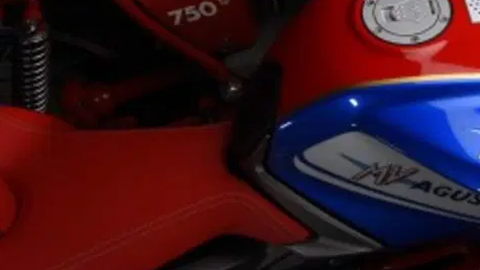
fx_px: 1413
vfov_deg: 10.8
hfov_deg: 18.7
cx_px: 497
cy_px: -19
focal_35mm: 111
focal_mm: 42
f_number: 22
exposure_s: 1/100
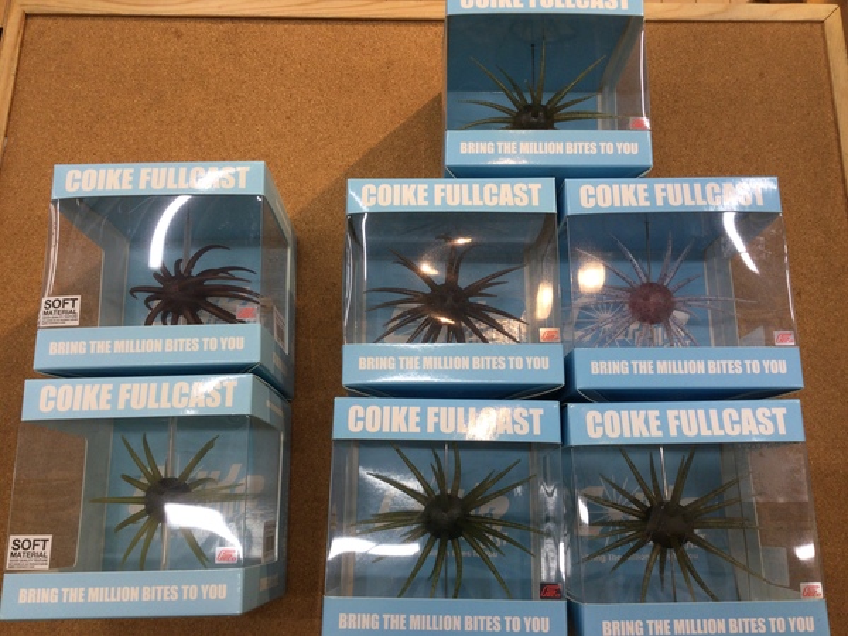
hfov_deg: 58.4
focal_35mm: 31
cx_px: 424
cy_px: 318
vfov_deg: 45.4
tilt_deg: -75.4
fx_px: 759
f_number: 2.4
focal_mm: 3.3
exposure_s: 1/60
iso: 25
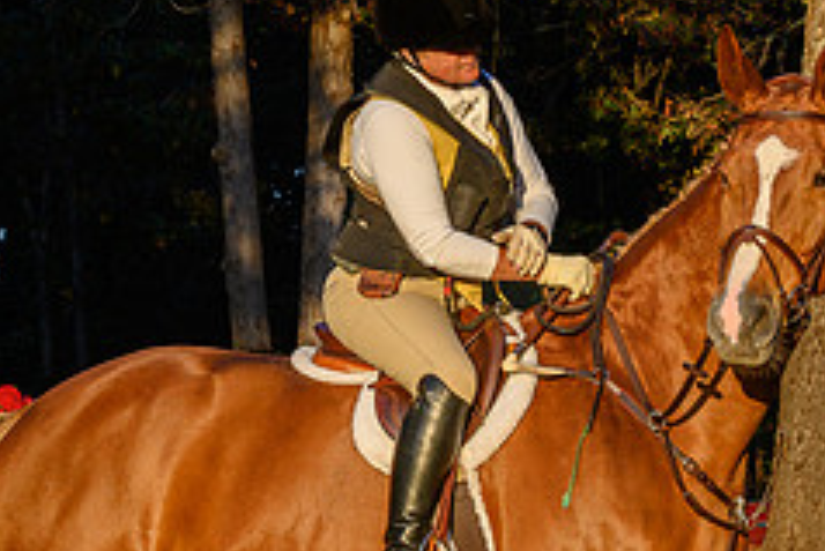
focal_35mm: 202
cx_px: 541
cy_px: 379
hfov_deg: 10.2
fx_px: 4632
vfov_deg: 6.8
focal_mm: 50
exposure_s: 1/125
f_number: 8
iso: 200
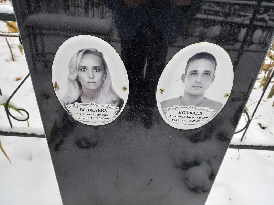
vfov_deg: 54.9
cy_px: 102
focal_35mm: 25
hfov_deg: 69.4
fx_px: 198
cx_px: 137
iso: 80
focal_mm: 4.6
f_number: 2
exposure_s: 1/50
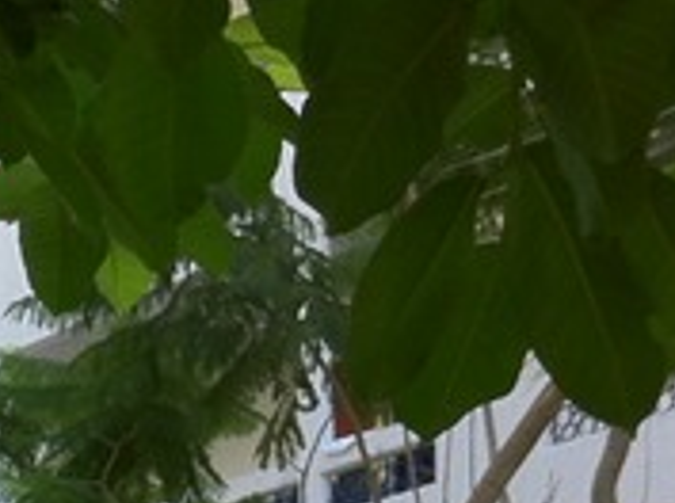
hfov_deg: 11.5
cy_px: 888
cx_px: -595
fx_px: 3075
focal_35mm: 158
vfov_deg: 9.0
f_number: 2.8
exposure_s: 1/158
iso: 80
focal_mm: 3.85
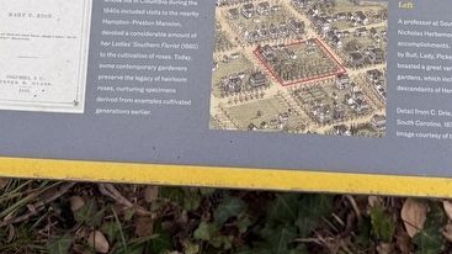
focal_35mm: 57
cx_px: 289
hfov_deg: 36.4
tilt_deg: -56.0
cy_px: -84
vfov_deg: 19.3
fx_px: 683
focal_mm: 6.76
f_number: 1.78
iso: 80
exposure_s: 1/360
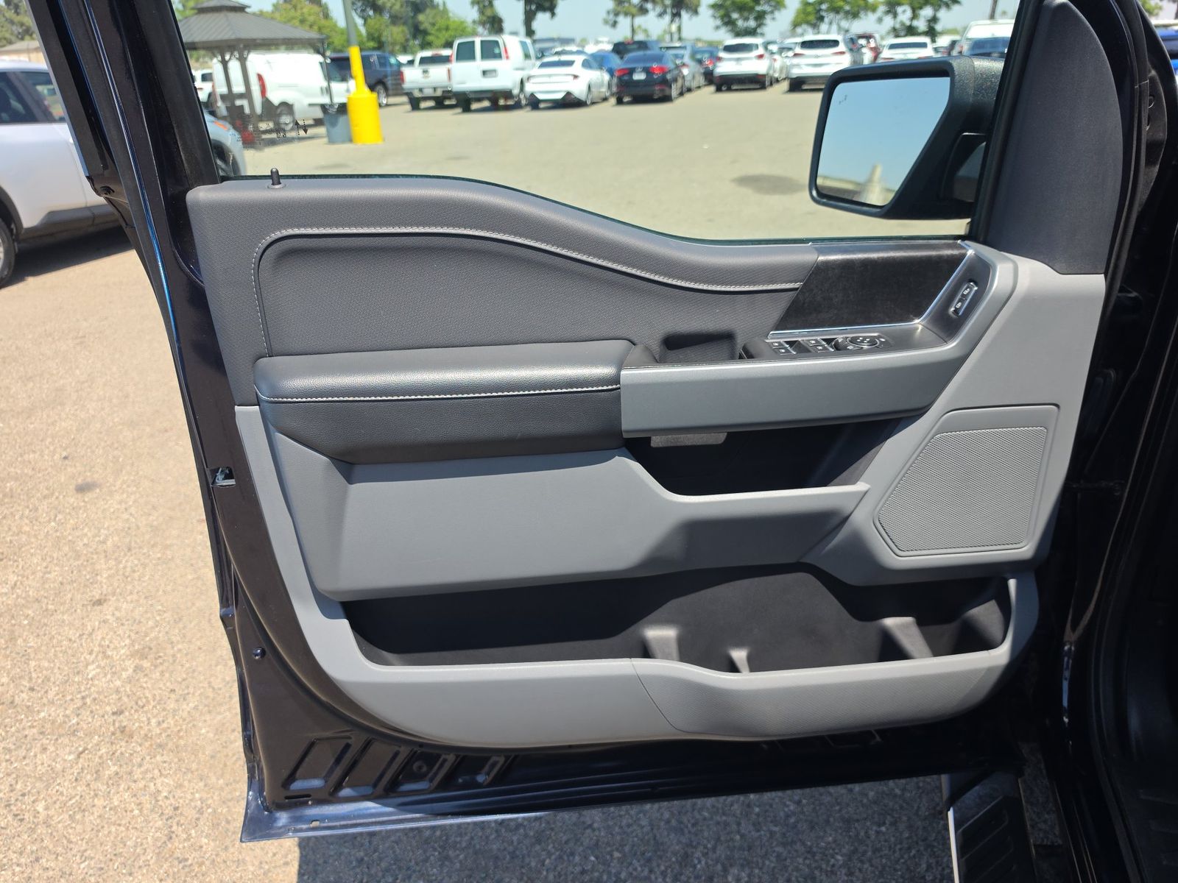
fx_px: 783
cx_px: 589
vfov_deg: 58.9
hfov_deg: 73.9
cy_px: 442
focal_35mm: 23
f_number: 1.4
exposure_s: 1/2015
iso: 63
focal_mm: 6.5
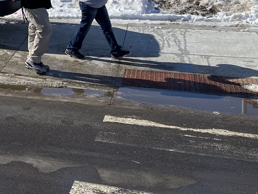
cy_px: -44
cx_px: -66
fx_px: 574
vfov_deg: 18.1
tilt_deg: -3.5
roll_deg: +1.4
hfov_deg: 22.9
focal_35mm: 77
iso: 32
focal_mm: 5.1
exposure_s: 1/5917
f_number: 1.6
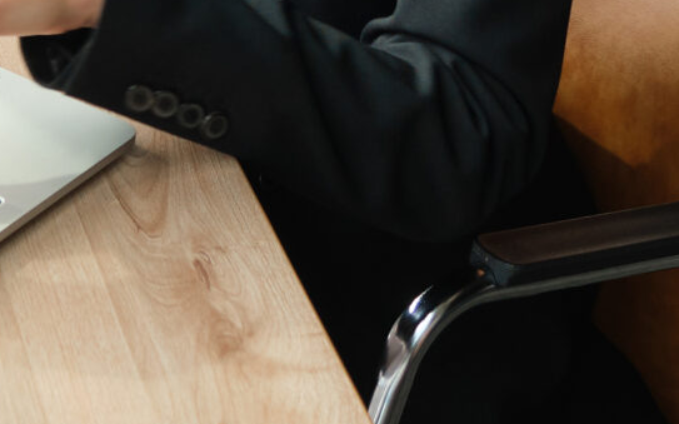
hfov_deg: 16.5
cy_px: -361
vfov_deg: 9.9
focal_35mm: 125
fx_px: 2312
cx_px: 61
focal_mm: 17
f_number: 2.8
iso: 200
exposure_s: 1/125
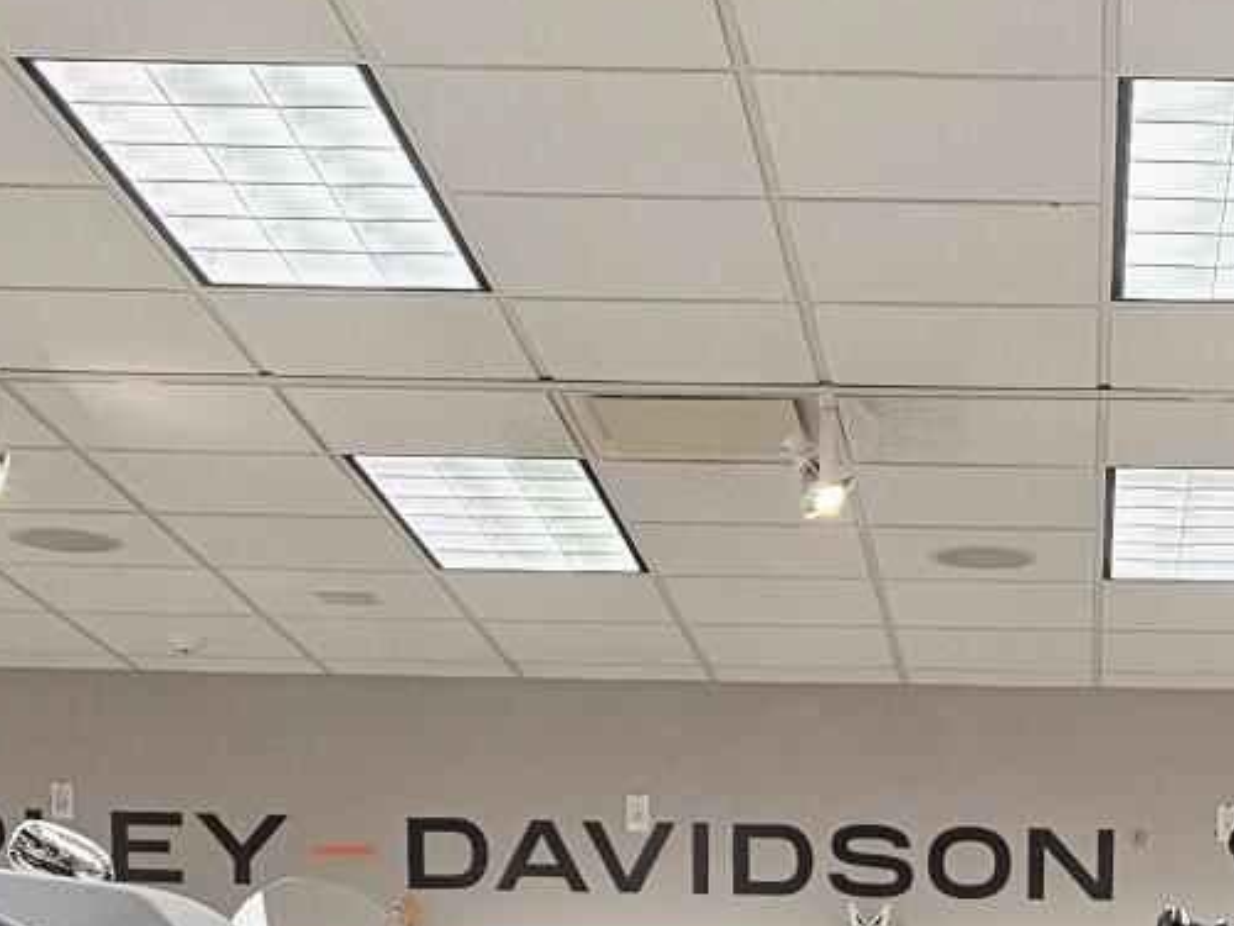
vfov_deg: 14.1
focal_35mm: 92
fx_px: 3280
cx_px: 1056
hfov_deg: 21.0
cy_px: 1699
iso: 500
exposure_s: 1/120
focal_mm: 6.3
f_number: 1.7
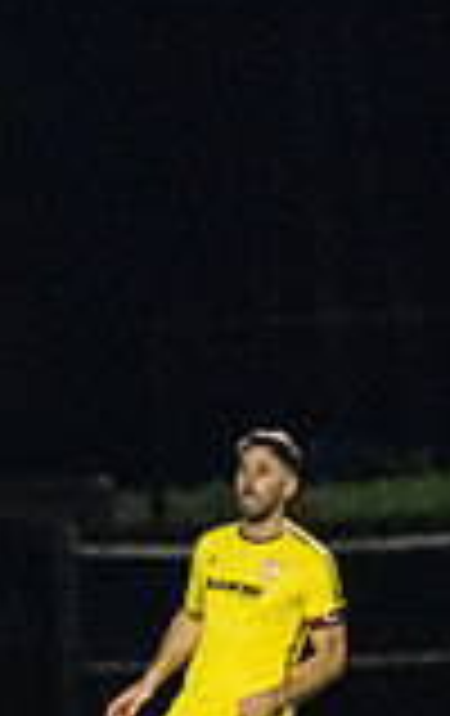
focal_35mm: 657
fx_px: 12834
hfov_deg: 2.0
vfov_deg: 3.2
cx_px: -484
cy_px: 1038
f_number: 2.8
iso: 8000
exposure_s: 1/1000
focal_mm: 135
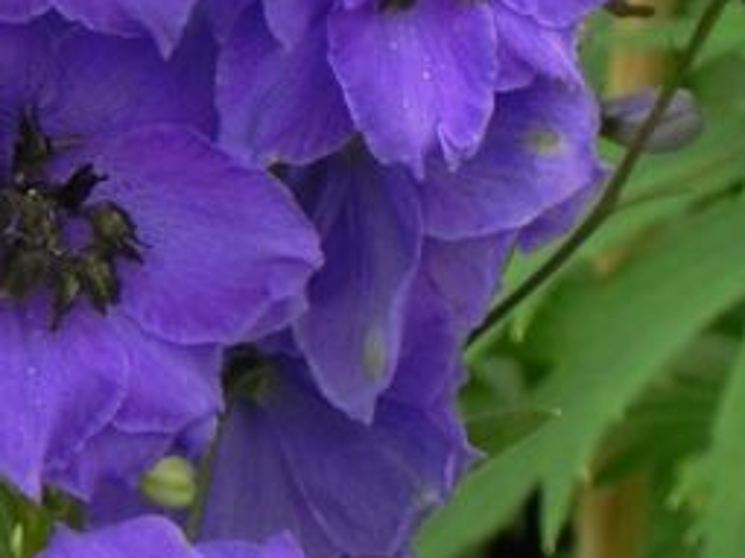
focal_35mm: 578
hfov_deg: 3.4
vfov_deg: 2.6
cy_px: -56
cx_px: 12
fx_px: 12434
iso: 160
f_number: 5
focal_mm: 32.7
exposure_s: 1/100
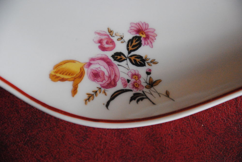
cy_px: 81
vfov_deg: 8.7
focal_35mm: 158
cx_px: 121
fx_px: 1060
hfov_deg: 13.0
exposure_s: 1/100
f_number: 5.6
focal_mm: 105
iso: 1600
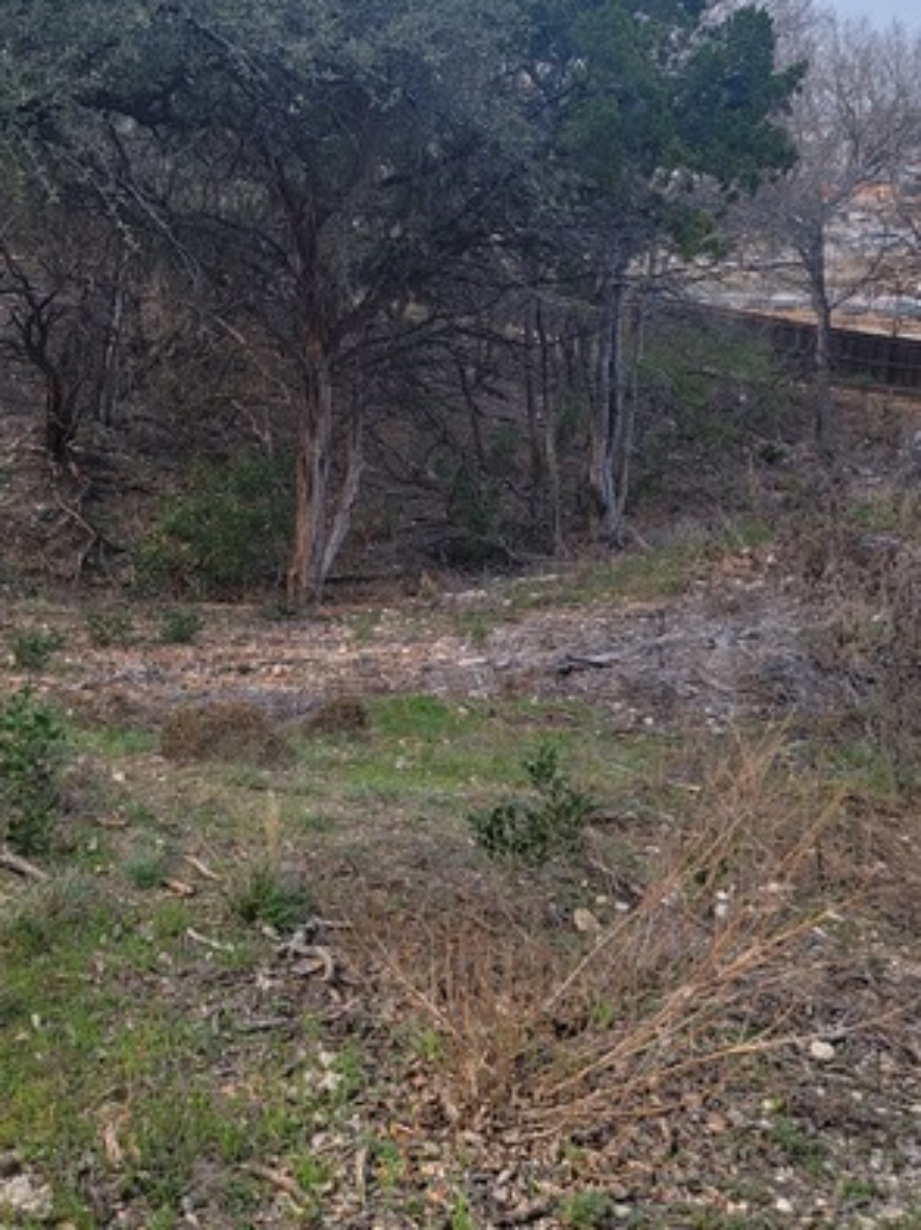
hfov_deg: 36.2
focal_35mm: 39
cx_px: 272
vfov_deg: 47.7
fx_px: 1385
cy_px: 509
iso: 16
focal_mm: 6.7
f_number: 1.8
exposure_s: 1/298
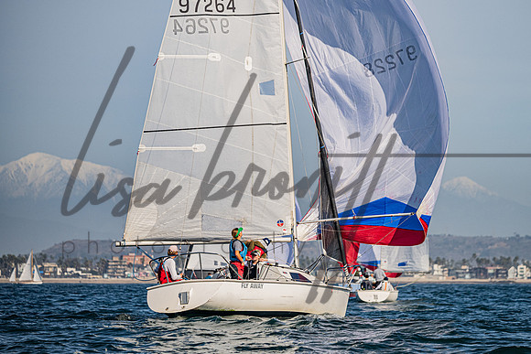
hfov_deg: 7.7
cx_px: 315
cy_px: 143
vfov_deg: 5.2
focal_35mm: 266
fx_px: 3926
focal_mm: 210
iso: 320
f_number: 5.6
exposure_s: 1/3200
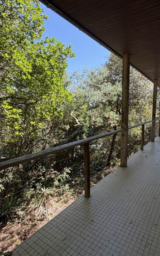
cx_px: 110
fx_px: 140
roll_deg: -0.4
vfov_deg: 85.1
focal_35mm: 20
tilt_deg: -6.8
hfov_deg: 57.9
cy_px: 128
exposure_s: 1/215
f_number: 2.2
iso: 50
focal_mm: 2.22
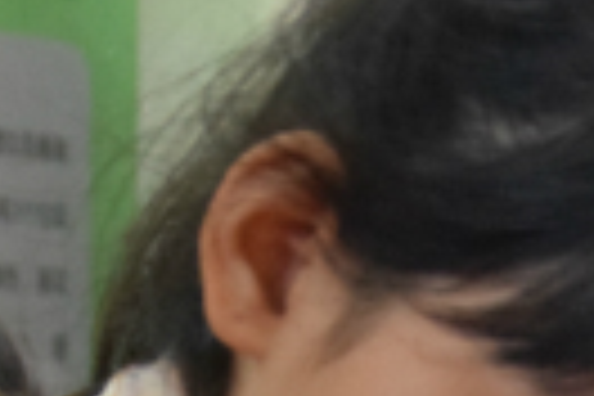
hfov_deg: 5.6
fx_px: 5989
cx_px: 1192
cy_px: 664
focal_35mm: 363
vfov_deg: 3.8
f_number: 6.3
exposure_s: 1/160
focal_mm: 40
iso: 3200
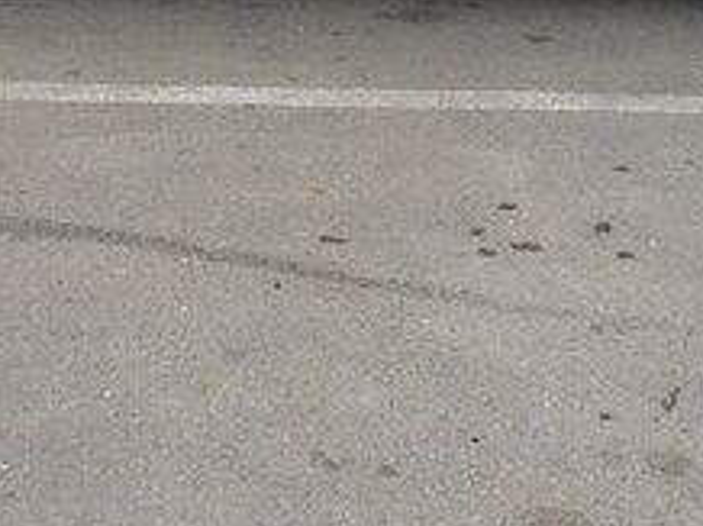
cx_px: 335
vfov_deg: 15.8
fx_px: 1785
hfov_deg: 22.3
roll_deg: +1.5
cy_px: -186
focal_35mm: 88
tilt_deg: -8.7
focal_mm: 4.15
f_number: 2.2
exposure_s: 1/213
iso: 32
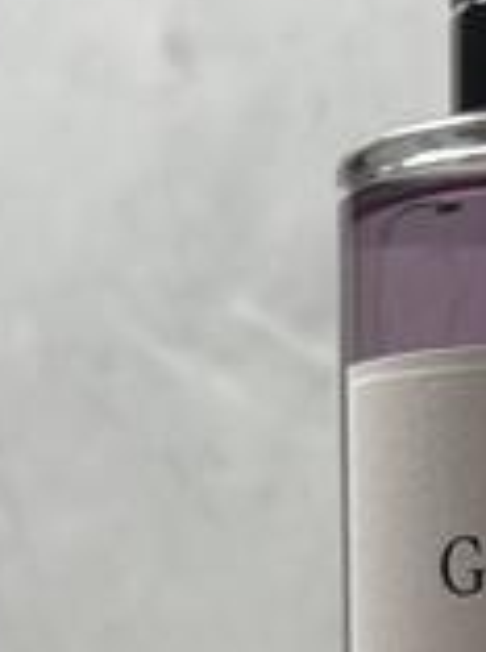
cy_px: 1179
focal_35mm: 184
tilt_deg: -5.4
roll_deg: -0.7
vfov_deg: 10.2
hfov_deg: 7.9
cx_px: 673
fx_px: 3459
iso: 50
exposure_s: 1/120
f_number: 1.78
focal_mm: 6.76
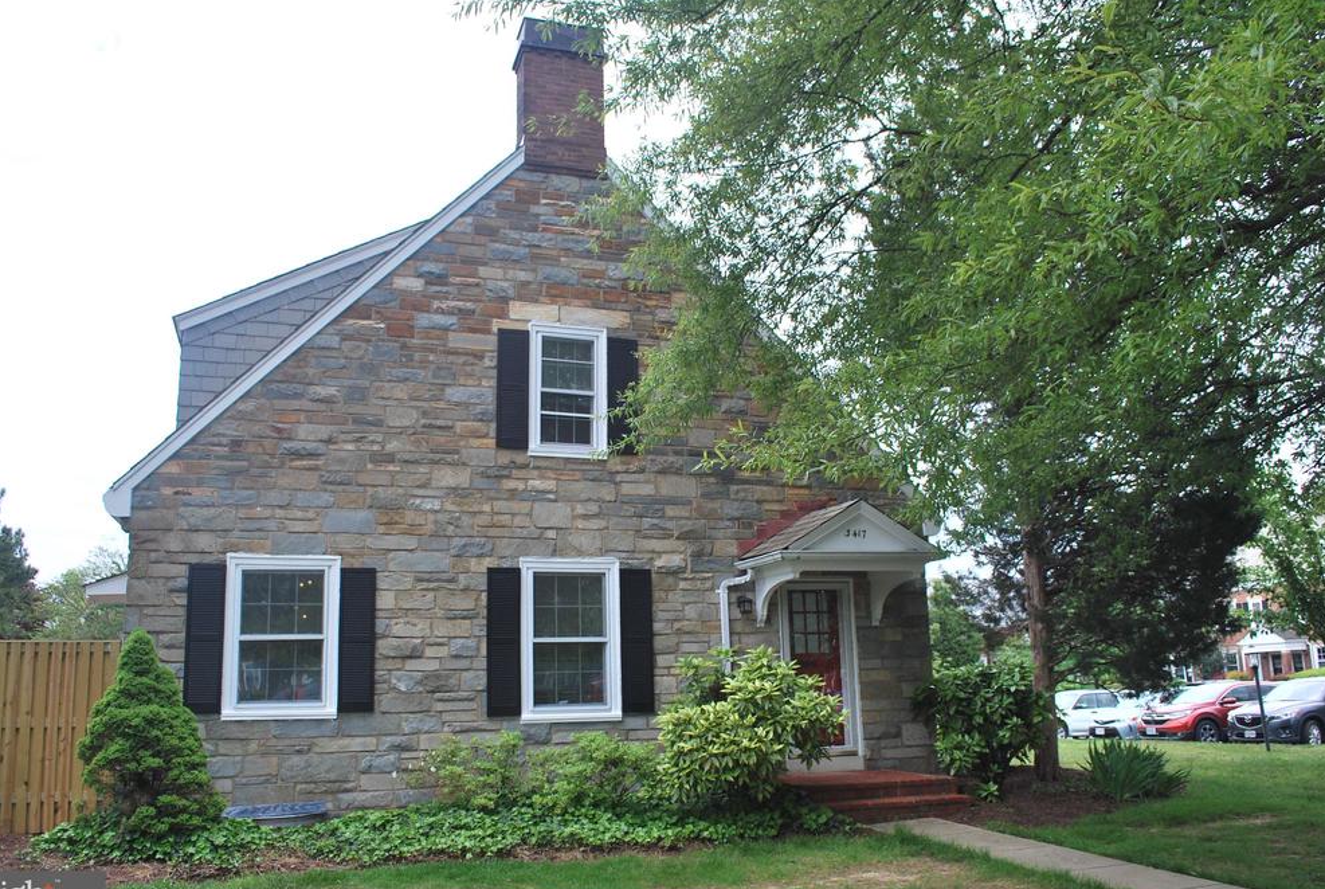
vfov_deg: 46.6
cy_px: 459
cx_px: 643
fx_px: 1032
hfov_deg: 65.4
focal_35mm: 28
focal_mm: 18
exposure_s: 1/200
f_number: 7.1
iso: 100
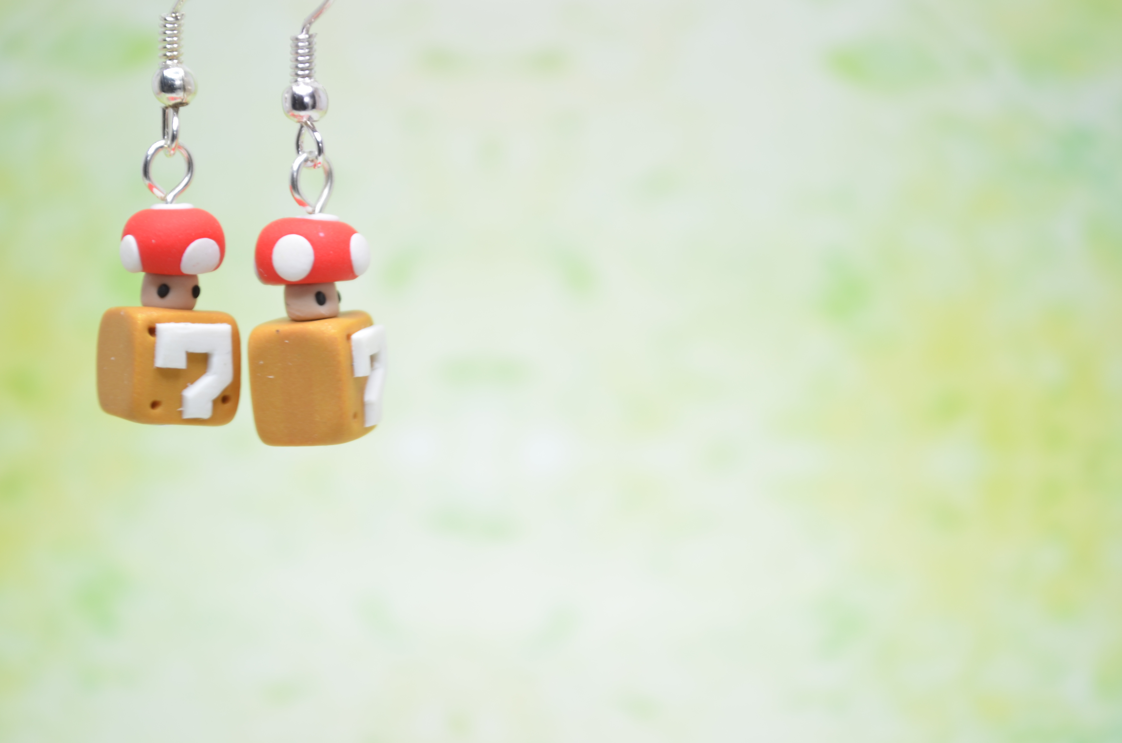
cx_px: 561
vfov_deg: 16.5
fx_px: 2566
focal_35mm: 82
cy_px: 372
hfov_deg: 24.7
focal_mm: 55
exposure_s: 1/25
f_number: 5.6
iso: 100
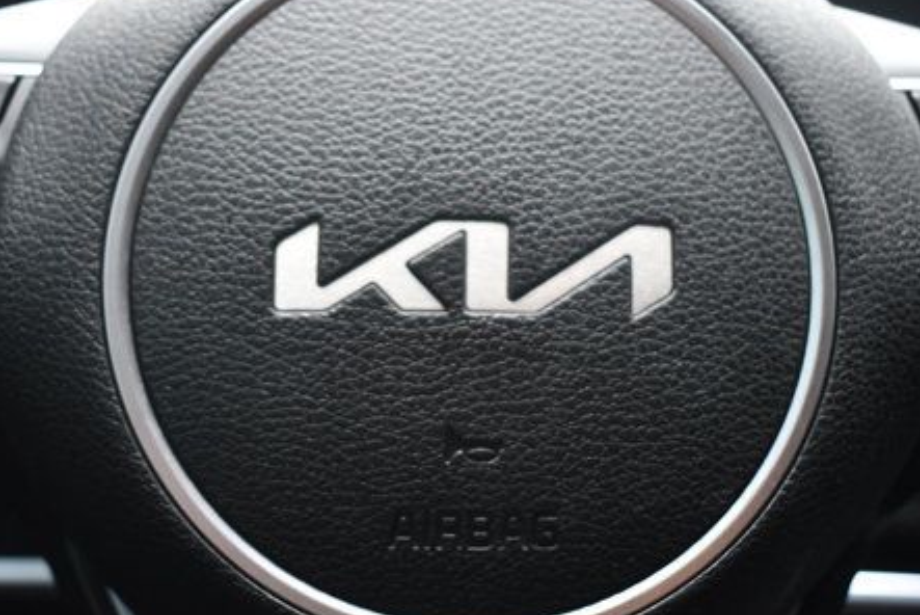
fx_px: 1330
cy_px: 282
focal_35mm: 52
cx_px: 488
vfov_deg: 26.0
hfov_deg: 38.2
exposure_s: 1/200
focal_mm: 24
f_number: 3.8
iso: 800
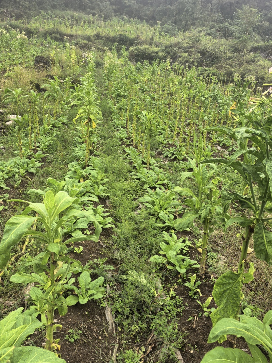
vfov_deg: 58.4
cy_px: 182
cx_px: 136
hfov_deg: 45.4
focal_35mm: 31
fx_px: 325
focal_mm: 5.75
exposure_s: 1/163
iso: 50
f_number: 2
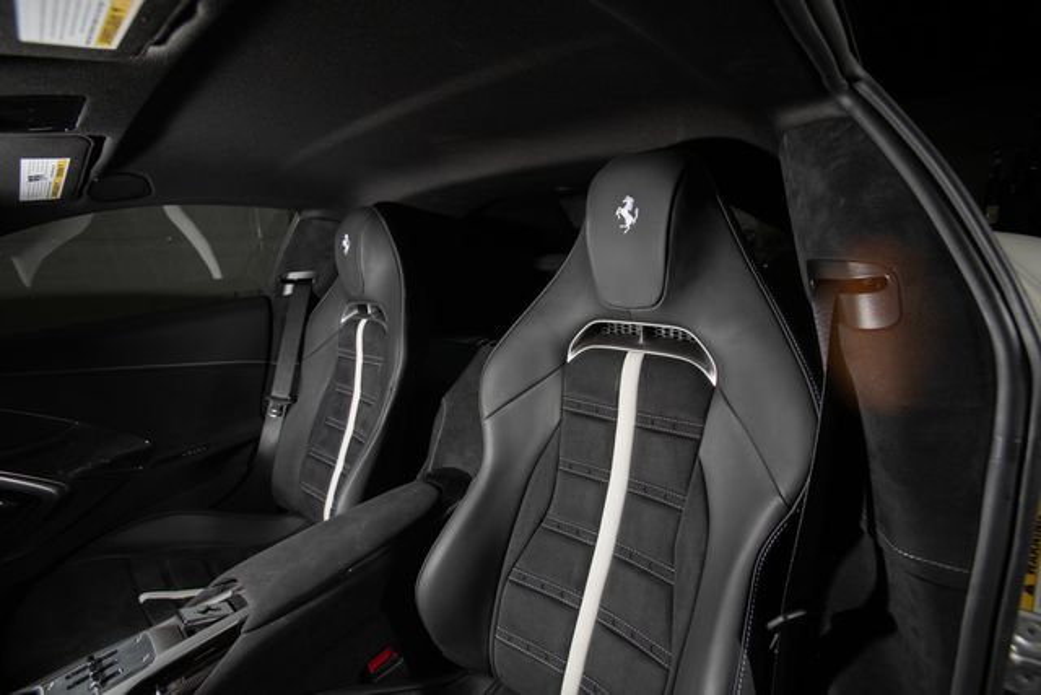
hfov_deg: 96.7
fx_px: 463
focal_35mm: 16
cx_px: 520
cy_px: 348
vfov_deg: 73.8
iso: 160
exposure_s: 1/160
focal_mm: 16
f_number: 6.3
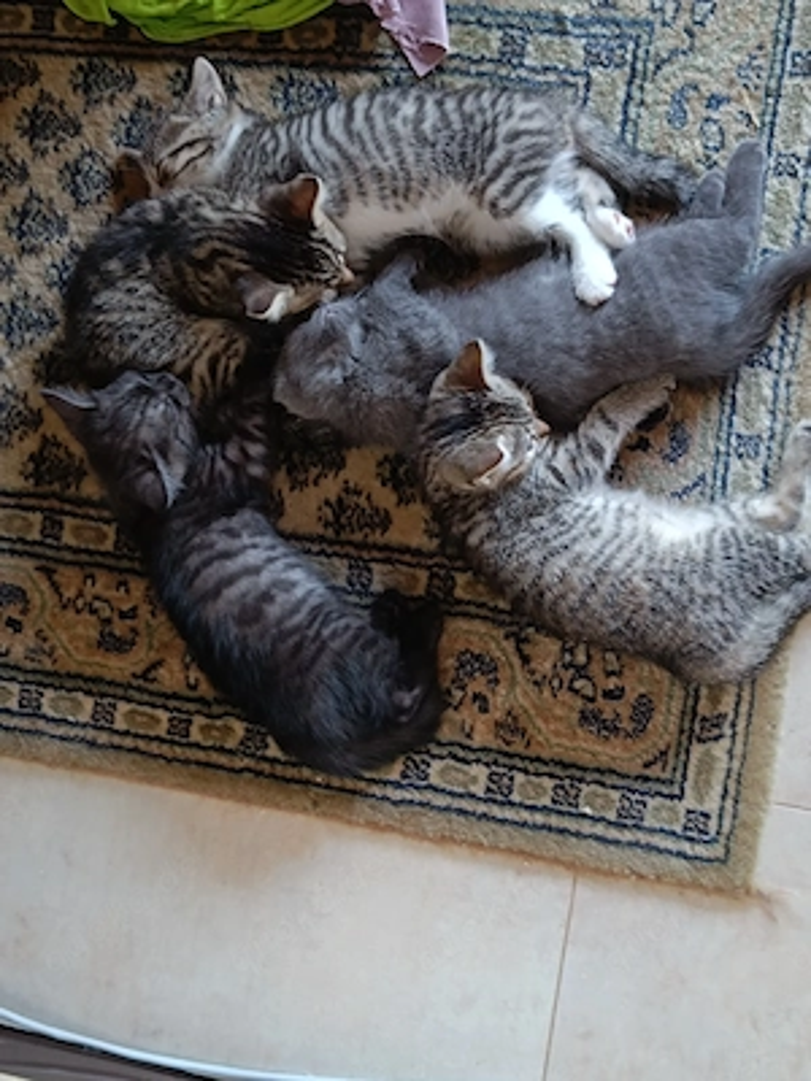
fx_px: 750
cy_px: 540
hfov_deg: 56.8
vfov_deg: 71.6
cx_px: 406
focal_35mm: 24
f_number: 1.88
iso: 761
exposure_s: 1/25
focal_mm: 5.59
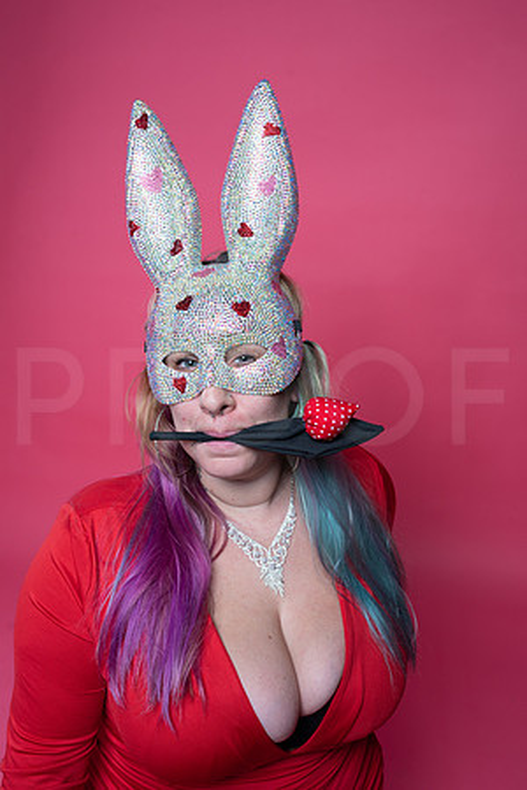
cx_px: 264
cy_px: 395
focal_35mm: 35
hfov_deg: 37.9
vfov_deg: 54.4
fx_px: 768
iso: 100
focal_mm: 35
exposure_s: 1/160
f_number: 8
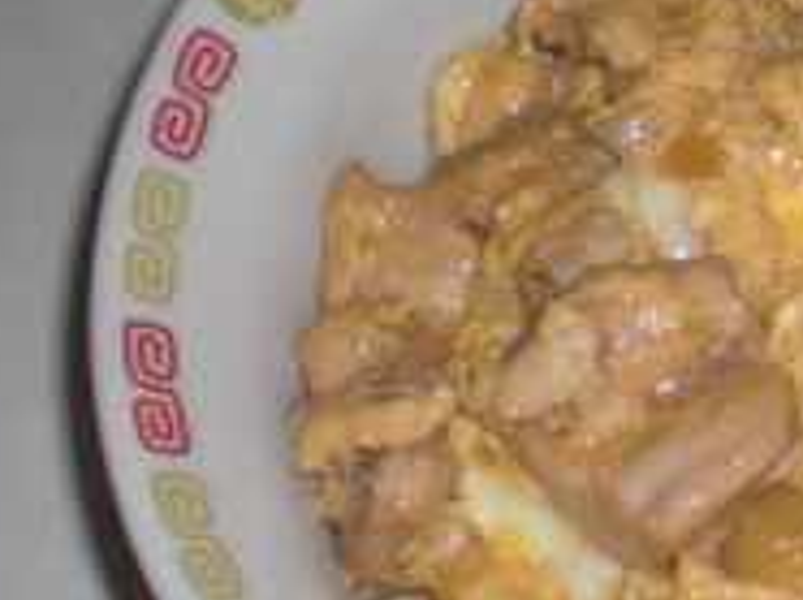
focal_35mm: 131
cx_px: 1174
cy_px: 121
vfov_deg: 11.3
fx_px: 3035
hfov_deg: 14.2
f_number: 3.1
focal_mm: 6.3
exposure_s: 1/60
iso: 64
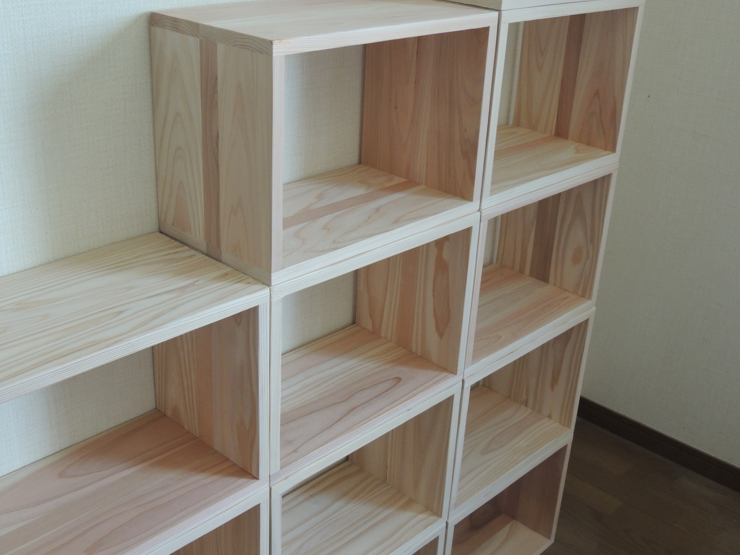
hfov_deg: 43.9
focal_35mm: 43
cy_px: 278
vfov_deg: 33.6
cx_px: 370
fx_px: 919
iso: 400
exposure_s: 1/40
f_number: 3.4
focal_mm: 7.6
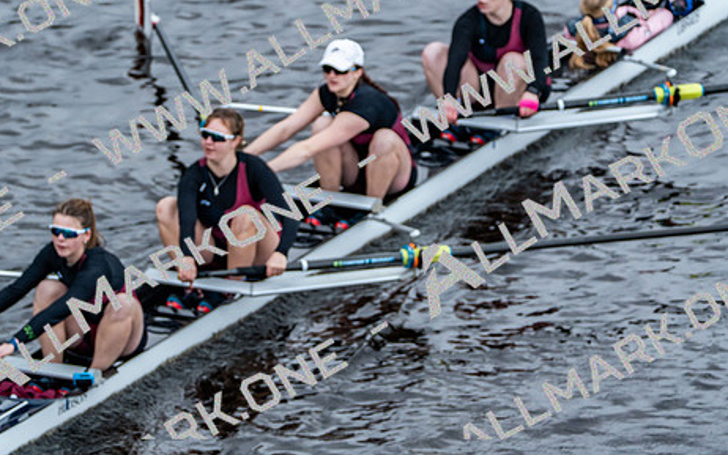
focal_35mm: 459
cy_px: 169
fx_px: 9109
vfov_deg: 2.9
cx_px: 287
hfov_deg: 4.6
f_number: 6.3
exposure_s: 1/1000
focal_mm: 359
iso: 2000
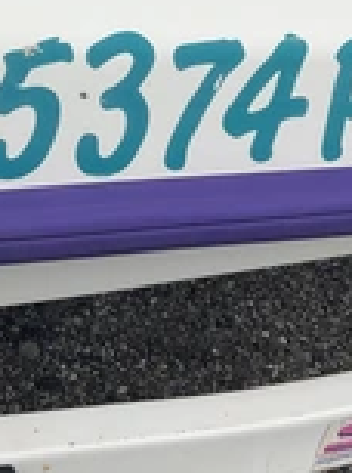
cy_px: 148
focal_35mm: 76
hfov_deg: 19.0
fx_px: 1035
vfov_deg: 25.5
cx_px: 43
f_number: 1.8
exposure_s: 1/1912
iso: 25
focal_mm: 3
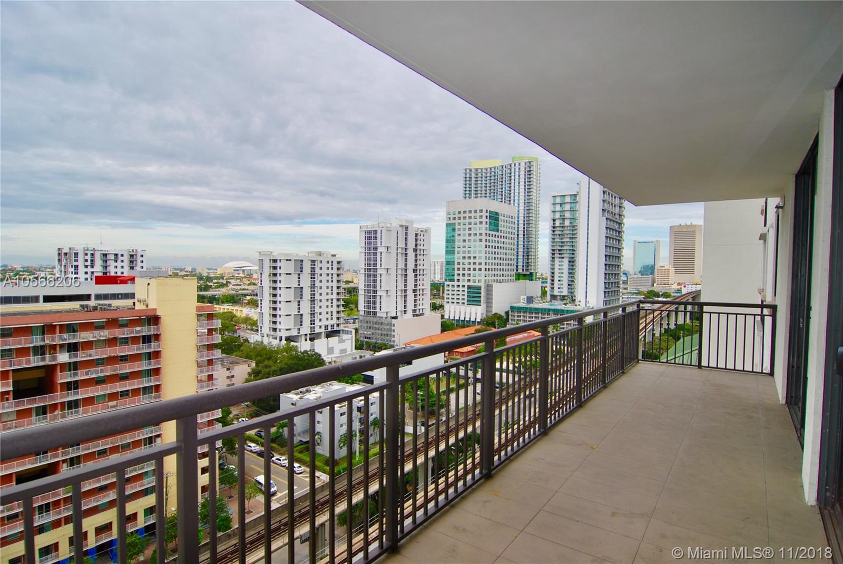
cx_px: 422
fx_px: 422
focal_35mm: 18
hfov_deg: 89.9
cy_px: 282
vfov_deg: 67.5
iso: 100
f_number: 8
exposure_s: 1/200
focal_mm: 12
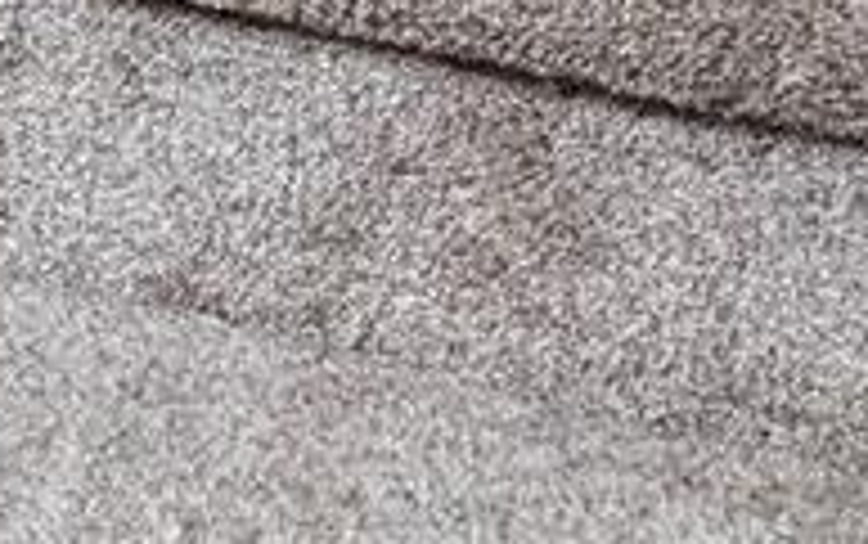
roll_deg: -3.1
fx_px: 3741
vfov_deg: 6.7
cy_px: -1574
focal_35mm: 158
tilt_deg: -0.1
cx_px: -1133
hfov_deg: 11.3
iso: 64
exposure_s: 1/176
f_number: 1.78
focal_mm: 6.76
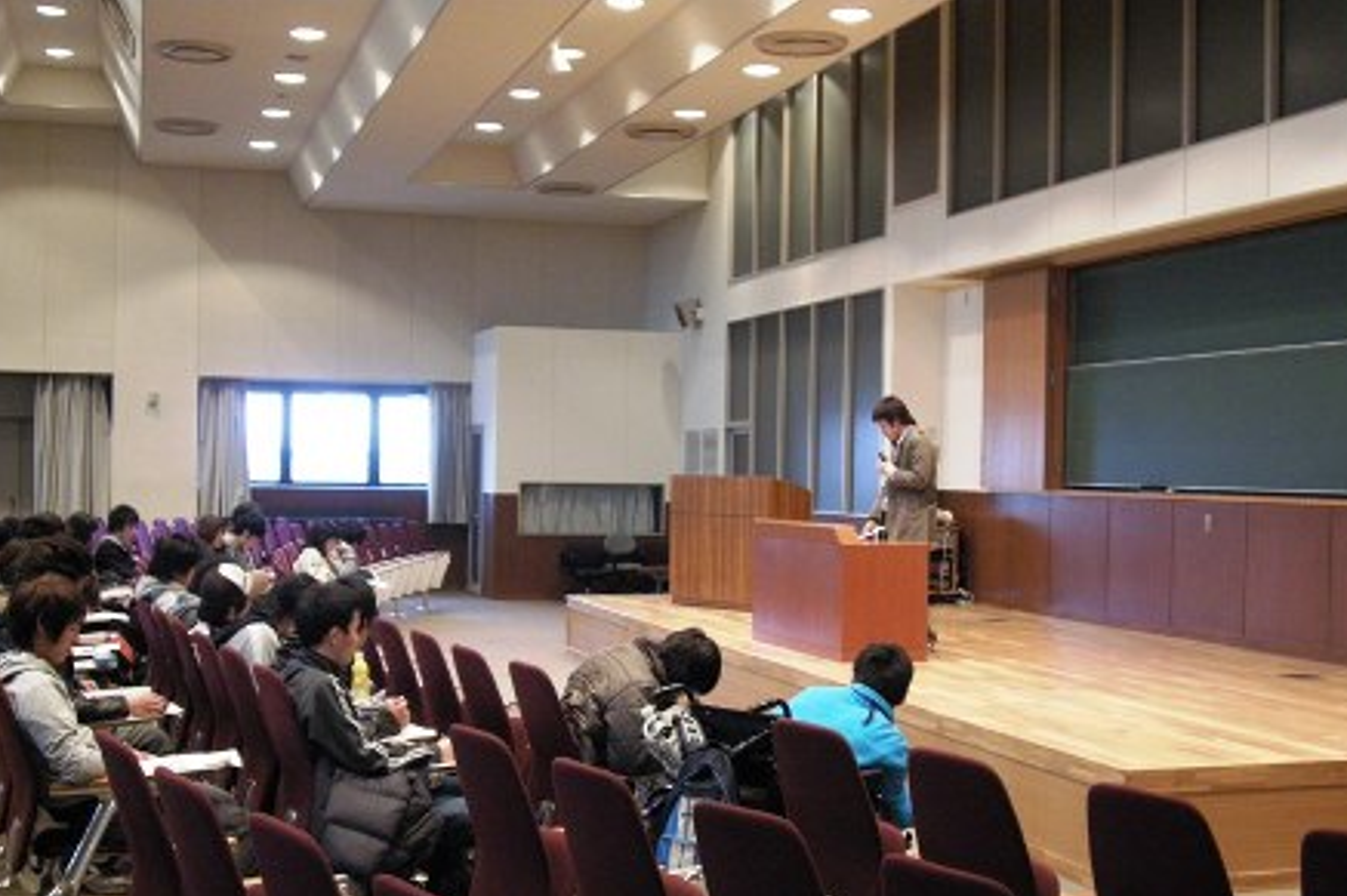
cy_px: 514
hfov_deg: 41.1
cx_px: 678
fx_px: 1795
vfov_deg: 28.0
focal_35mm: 48
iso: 400
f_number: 3.1
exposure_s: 1/36.7
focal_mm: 9.6
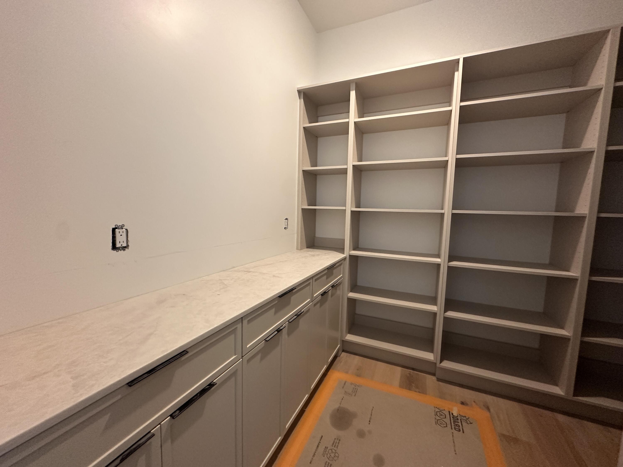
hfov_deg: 102.1
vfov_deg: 85.7
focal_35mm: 14
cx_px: 312
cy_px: 234
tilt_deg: -3.4
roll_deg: -0.5
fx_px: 252
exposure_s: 1/60
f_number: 2.2
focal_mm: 2.22
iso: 320
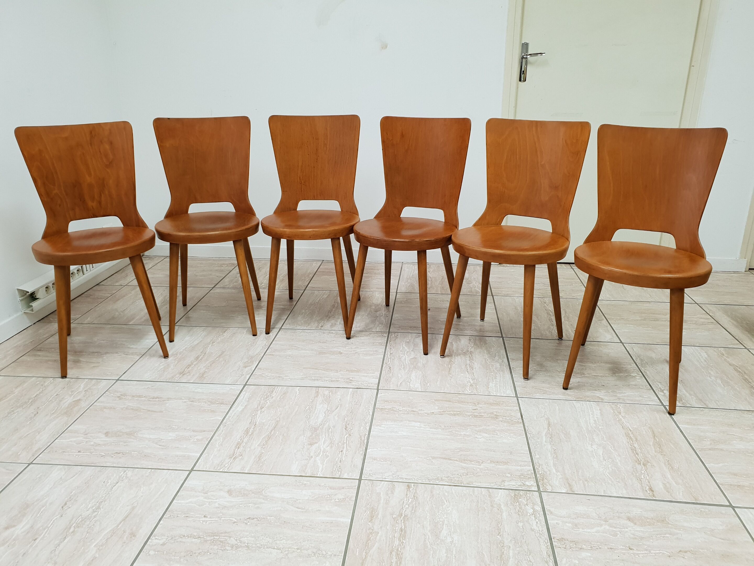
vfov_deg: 53.1
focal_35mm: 26
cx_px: 377
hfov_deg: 67.3
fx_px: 566
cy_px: 283
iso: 200
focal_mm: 4.3
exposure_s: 1/50
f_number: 2.4
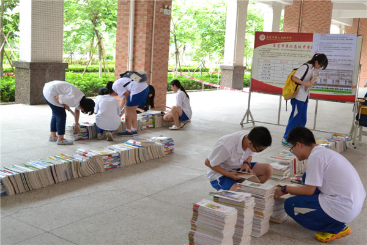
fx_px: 428
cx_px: 184
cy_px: 122
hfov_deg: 46.4
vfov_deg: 31.9
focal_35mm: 42
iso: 2200
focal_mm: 28
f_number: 6.3
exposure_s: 1/100
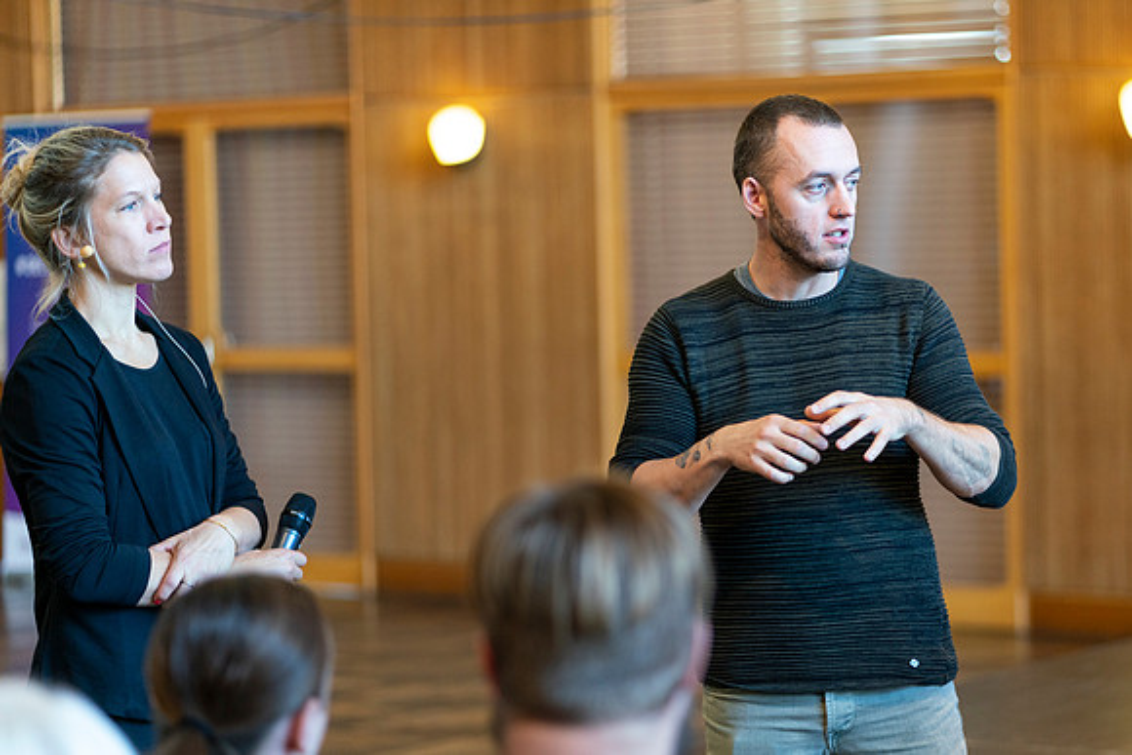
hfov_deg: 18.7
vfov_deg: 12.5
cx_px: 708
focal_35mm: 109
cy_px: 423
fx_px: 3440
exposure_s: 1/250
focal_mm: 85
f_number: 1.8
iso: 800
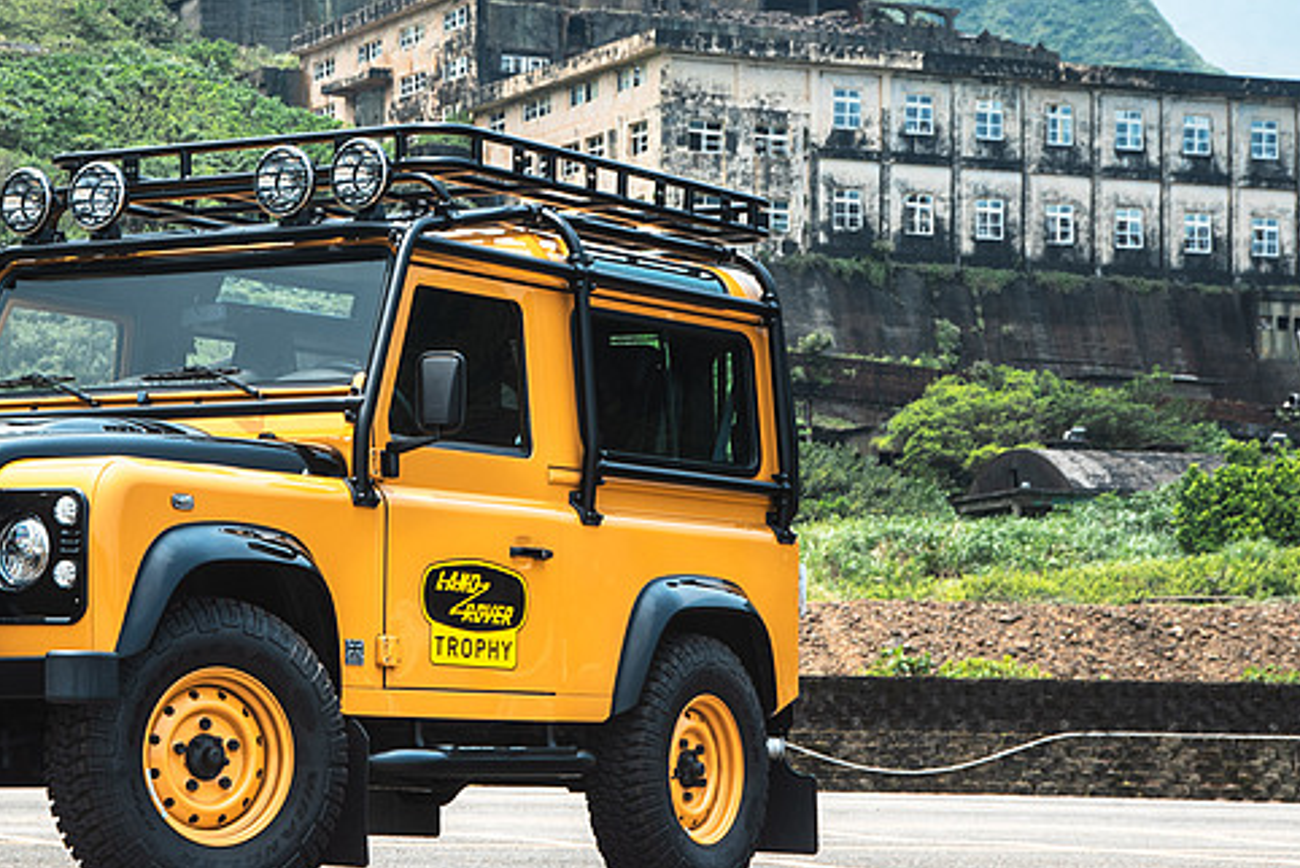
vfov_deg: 12.5
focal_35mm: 110
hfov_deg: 18.5
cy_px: 349
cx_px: 334
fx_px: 3974
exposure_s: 1/80
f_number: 5.6
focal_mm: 68
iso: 200
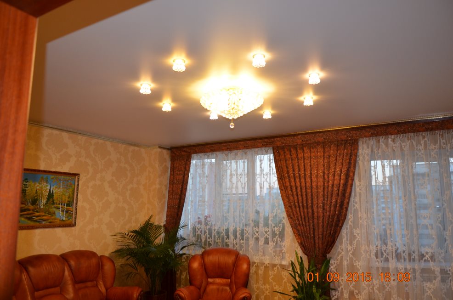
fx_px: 339
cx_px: 226
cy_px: 150
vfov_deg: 47.7
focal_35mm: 27
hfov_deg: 67.5
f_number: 3.5
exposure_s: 1/60
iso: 560
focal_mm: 18
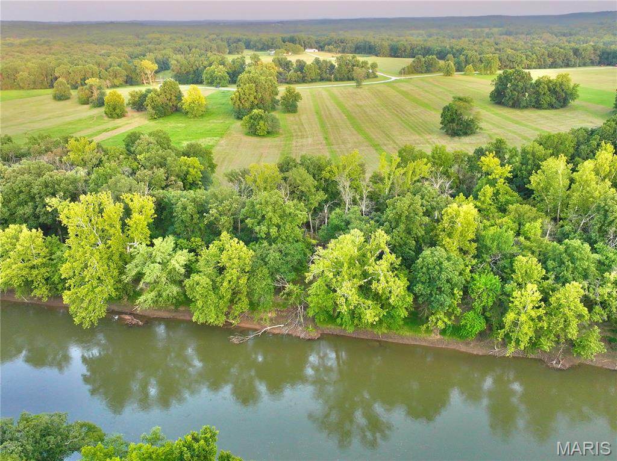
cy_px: 230
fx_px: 427
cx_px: 308
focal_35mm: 24
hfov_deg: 71.6
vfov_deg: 56.7
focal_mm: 12.29
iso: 340
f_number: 2.8
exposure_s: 1/200
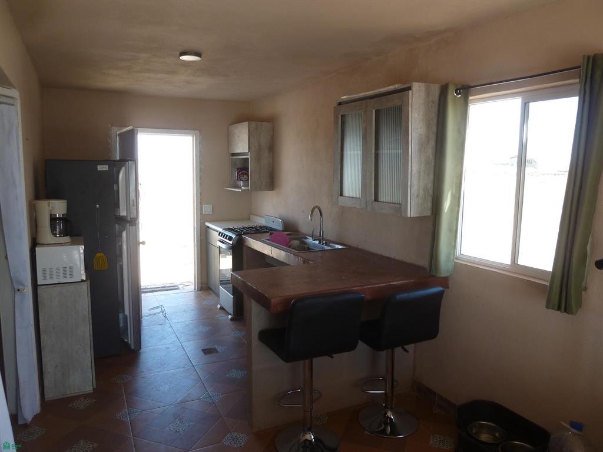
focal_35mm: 25
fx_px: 435
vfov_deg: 54.9
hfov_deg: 69.4
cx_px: 302
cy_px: 226
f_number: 3.3
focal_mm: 4.1
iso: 80
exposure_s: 1/80
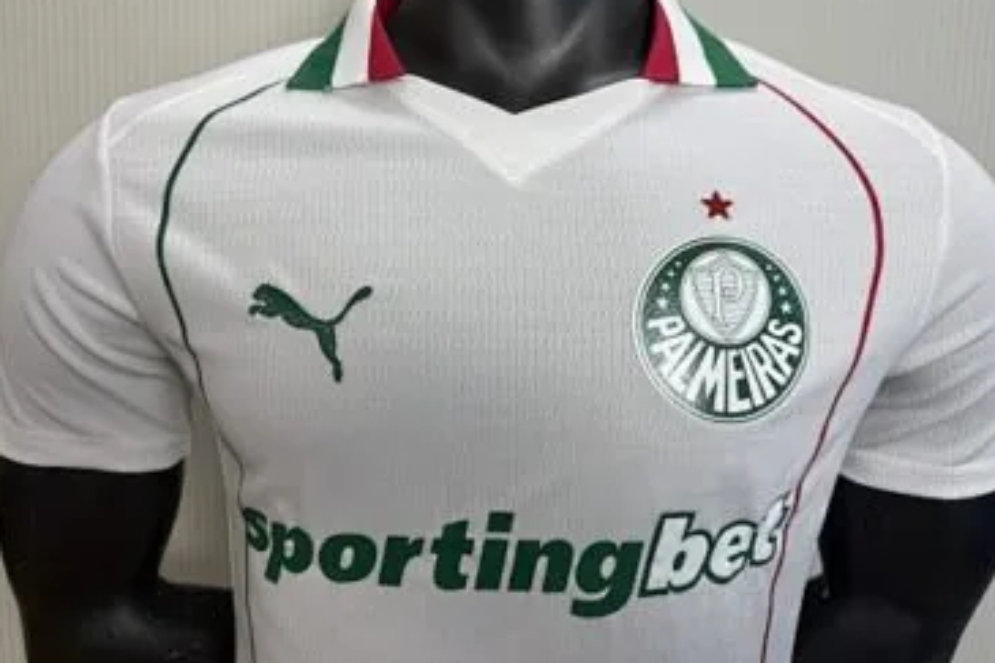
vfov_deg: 49.4
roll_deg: -1.6
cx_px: 491
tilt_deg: -7.9
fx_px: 718
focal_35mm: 26
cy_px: 285
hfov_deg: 69.4
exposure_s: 1/100
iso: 64
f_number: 1.78
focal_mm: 6.76
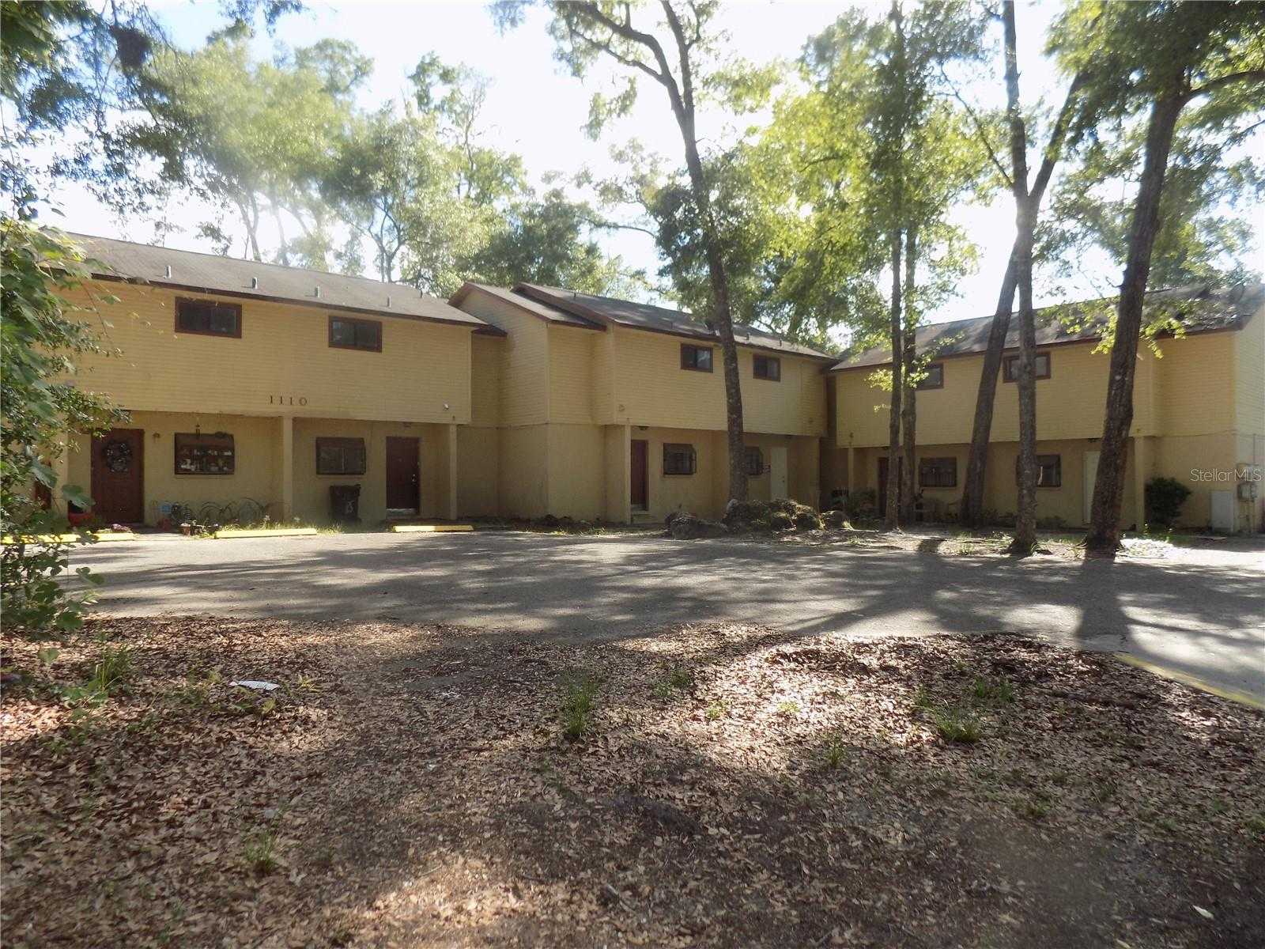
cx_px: 632
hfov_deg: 73.9
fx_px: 841
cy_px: 474
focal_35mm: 23
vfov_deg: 58.9
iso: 80
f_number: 3.1
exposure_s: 1/320
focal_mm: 4
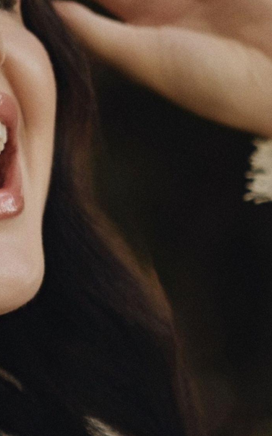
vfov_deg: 9.2
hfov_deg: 5.7
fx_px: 2719
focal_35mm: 229
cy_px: 205
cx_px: -78
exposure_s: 1/400
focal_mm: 65.6
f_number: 2.8
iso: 320
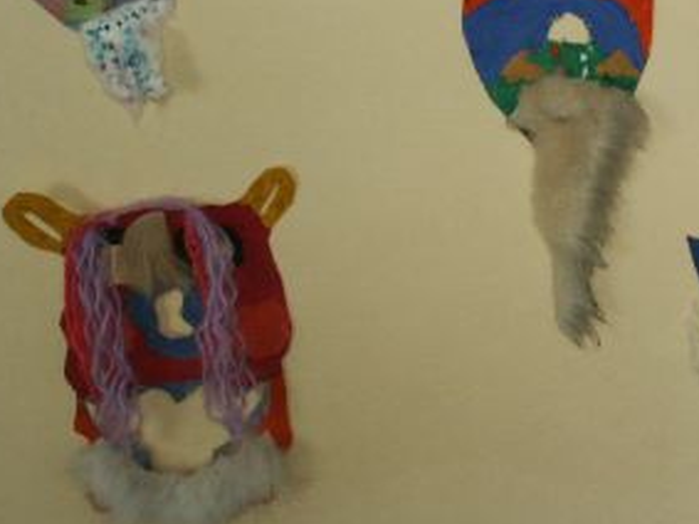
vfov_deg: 21.9
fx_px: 1332
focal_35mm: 66
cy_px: 88
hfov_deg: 28.8
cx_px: 545
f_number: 6.7
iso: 200
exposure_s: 1/60
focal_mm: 7.18
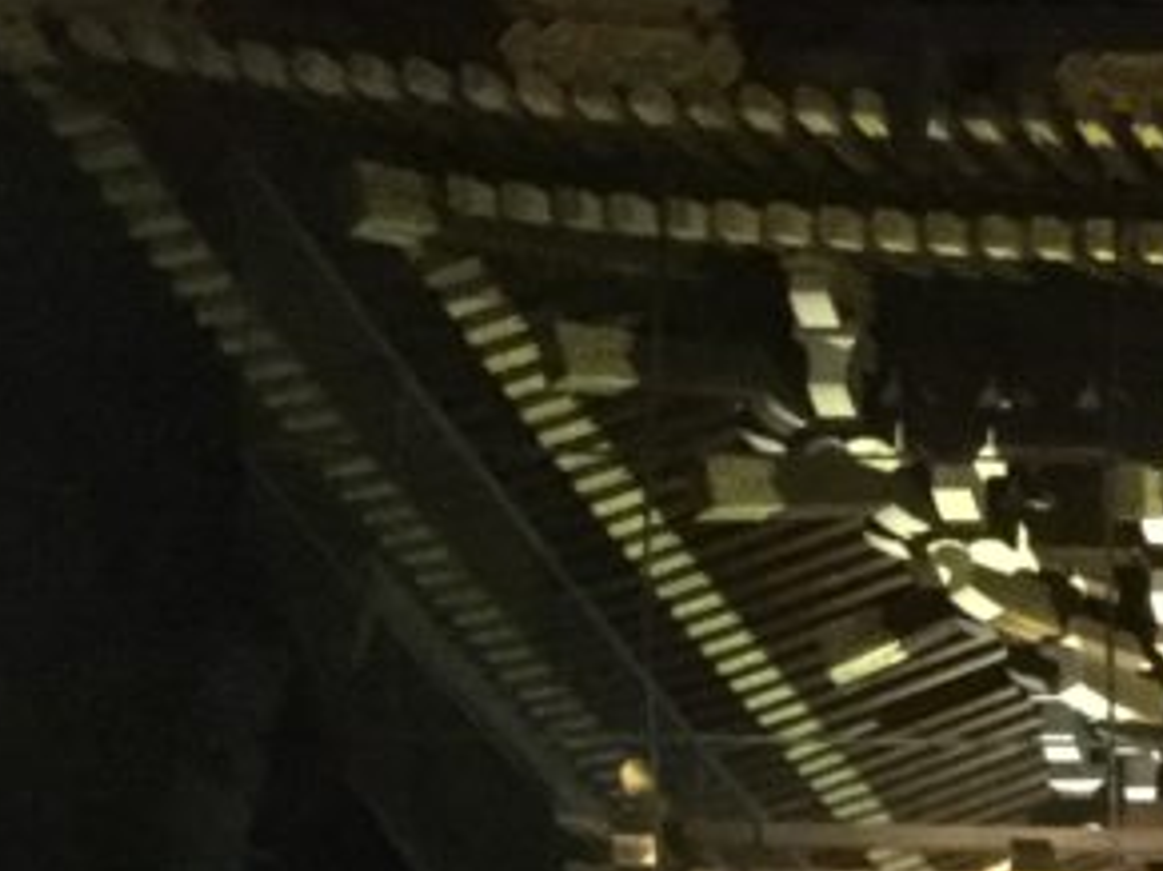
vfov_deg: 11.1
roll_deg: +0.4
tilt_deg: +13.5
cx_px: 2270
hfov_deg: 13.4
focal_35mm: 128
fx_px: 4299
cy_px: 1374
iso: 320
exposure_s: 1/15
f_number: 2.4
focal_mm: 3.3
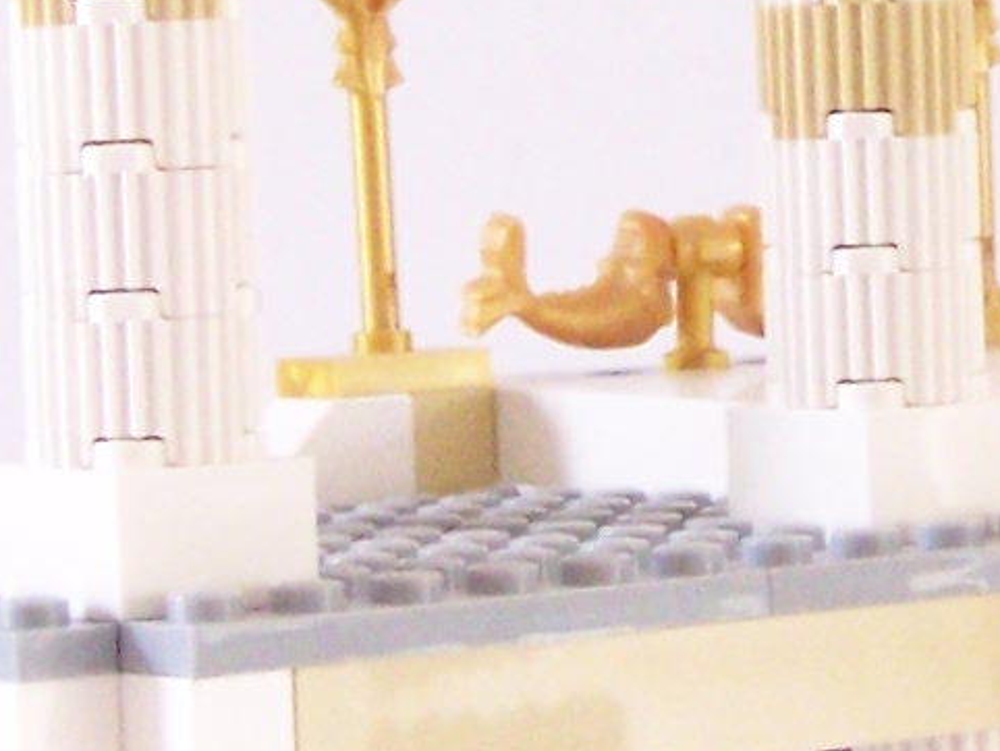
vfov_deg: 7.3
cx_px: 942
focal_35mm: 203
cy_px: 156
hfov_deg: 9.7
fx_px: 5867
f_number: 3.2
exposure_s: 1/15
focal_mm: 6.3
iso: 400
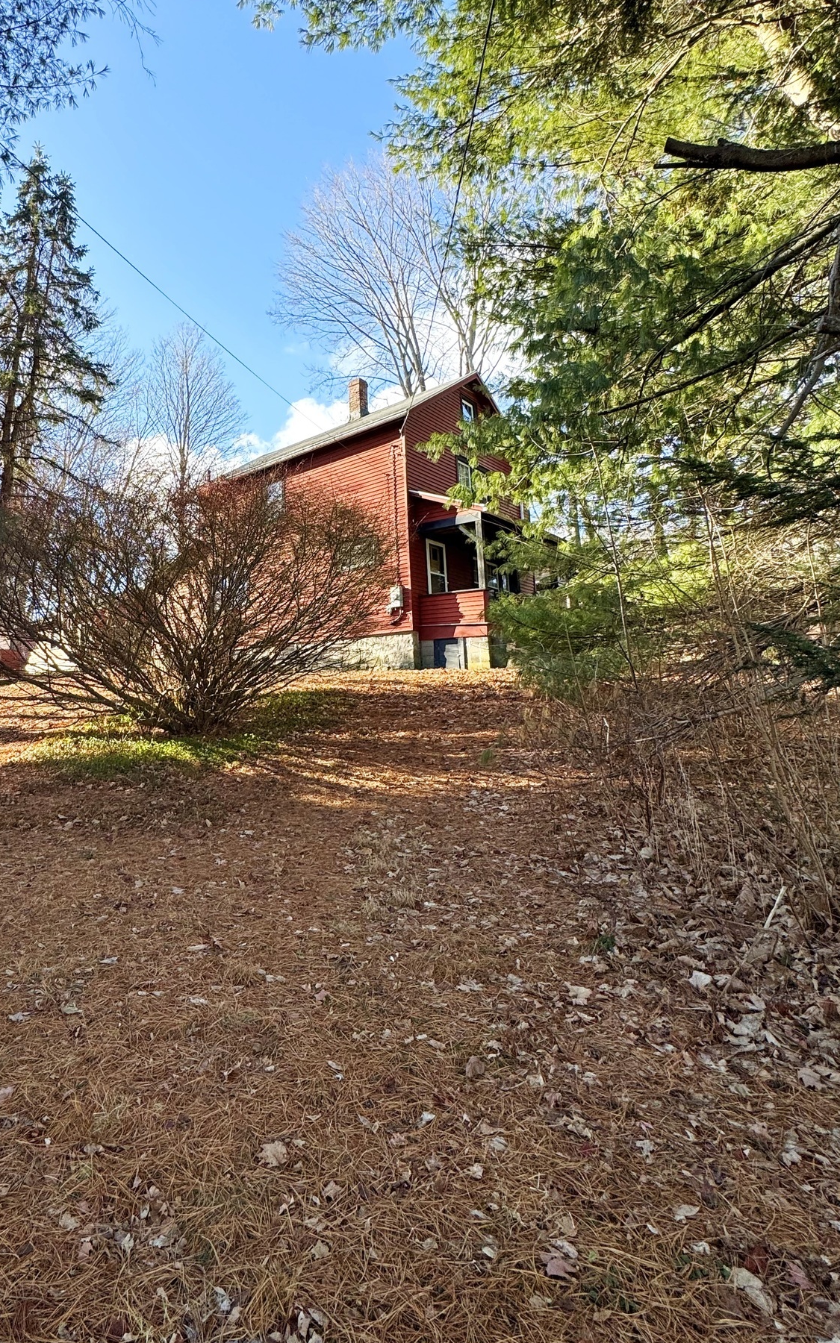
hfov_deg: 59.8
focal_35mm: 19
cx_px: 240
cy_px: 595
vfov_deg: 87.6
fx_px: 696
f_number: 2.2
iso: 40
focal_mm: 2.22
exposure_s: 1/368
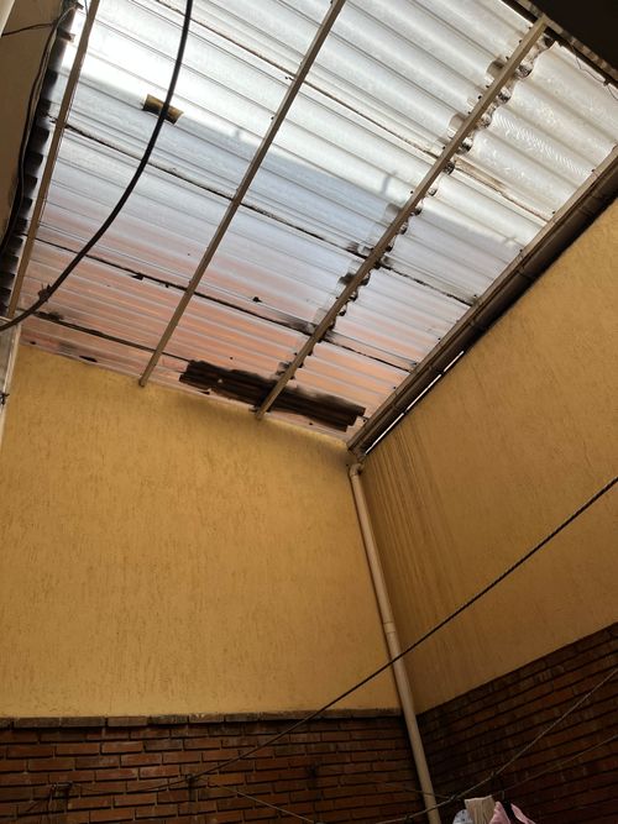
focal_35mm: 26
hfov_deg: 53.0
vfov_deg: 67.3
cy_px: 412
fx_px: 619
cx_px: 309
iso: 50
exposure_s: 1/1404
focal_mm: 5.1
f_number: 1.6
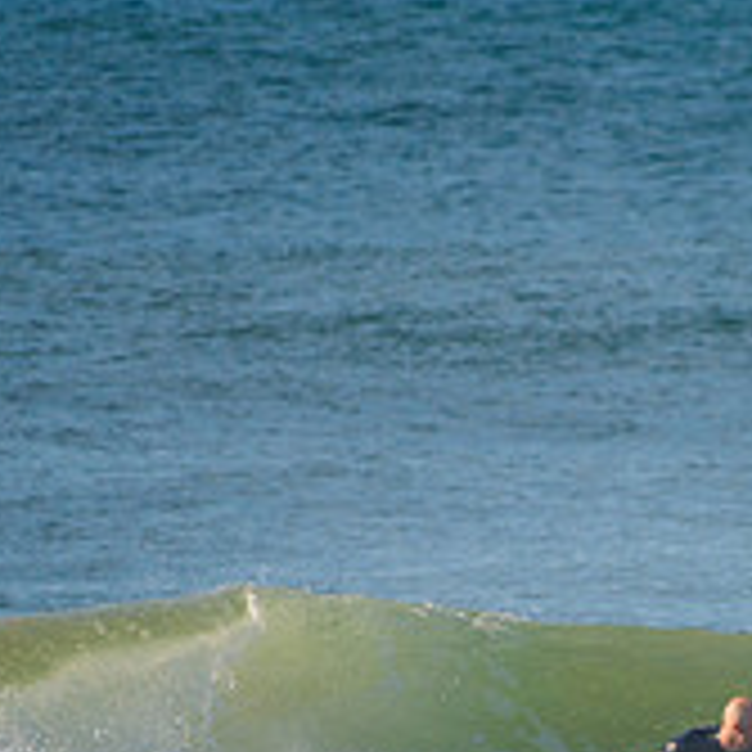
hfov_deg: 1.2
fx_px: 36375
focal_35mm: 1480
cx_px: 766
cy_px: 822
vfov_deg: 1.2
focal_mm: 500
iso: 180
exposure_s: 1/1600
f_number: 5.6
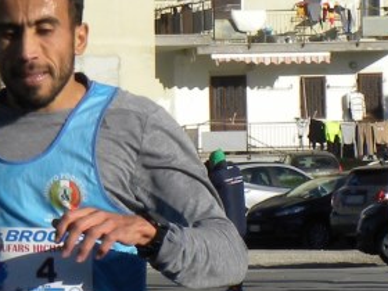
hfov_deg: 8.2
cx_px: 51
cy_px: 219
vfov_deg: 6.2
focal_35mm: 240
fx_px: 2690
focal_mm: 18.8
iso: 64
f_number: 6.3
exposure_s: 1/293
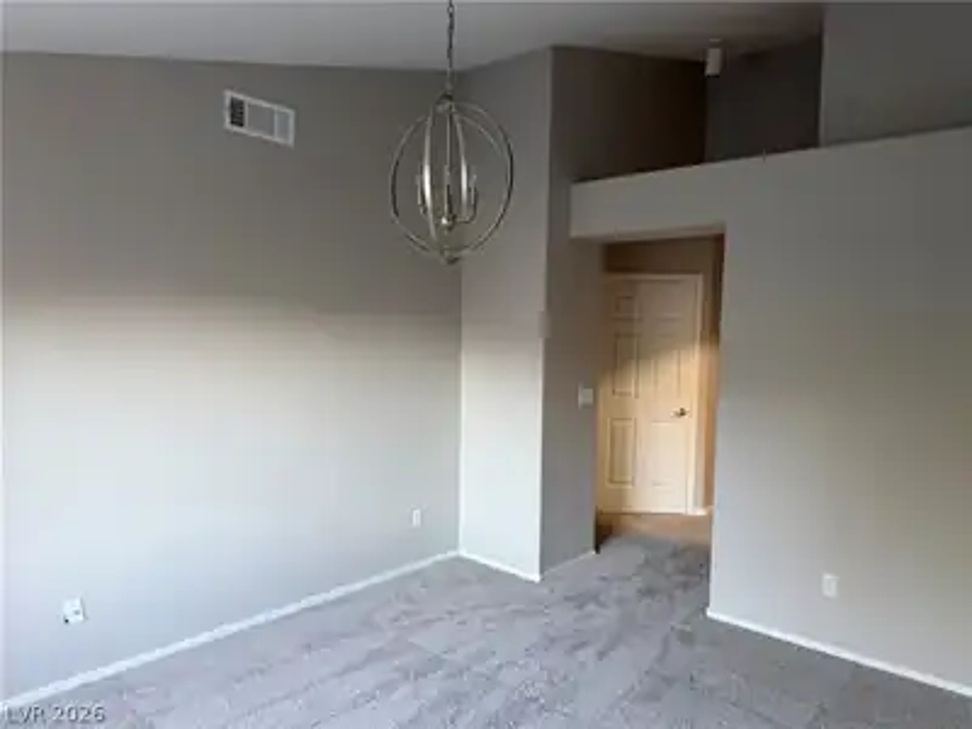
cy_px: 364
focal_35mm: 24
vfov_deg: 56.8
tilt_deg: -3.5
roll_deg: -1.7
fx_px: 674
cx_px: 486
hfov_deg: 71.6
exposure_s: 1/60
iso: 400
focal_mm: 6.76
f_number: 1.78
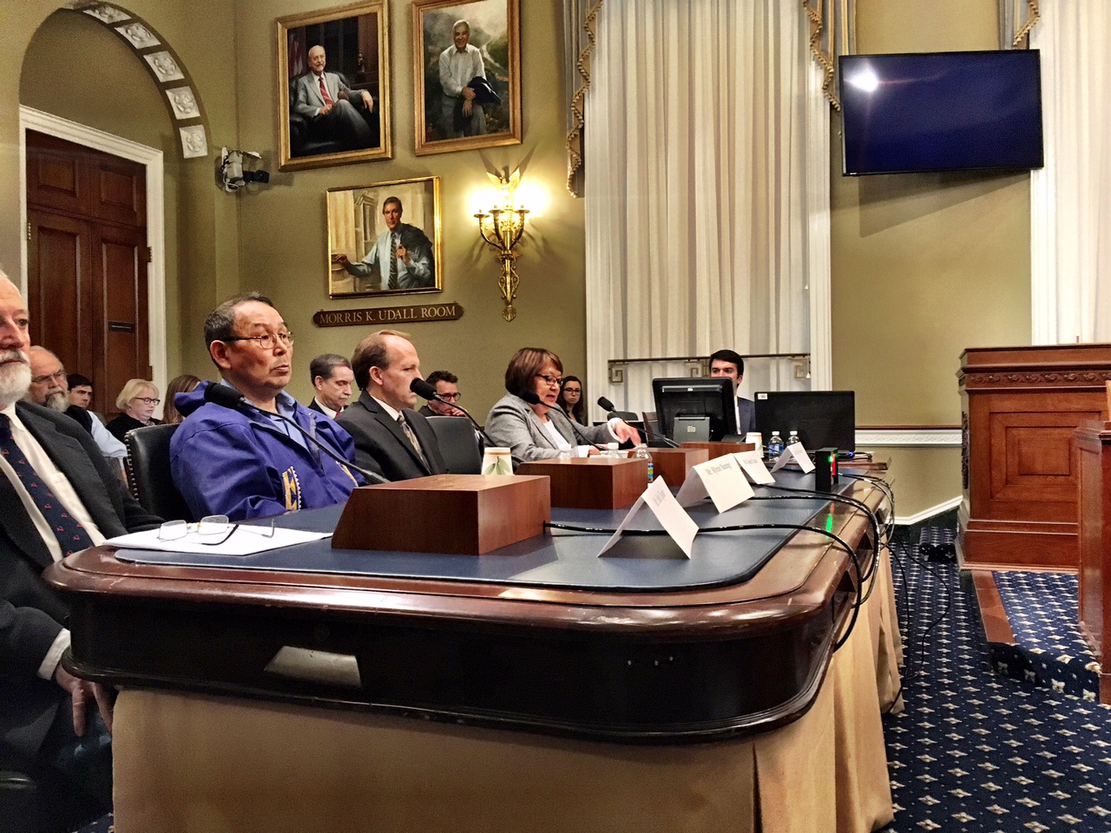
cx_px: 556
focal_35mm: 29
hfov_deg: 61.7
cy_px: 416
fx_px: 931
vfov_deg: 48.2
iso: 200
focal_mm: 4.15
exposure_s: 1/30
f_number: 2.2
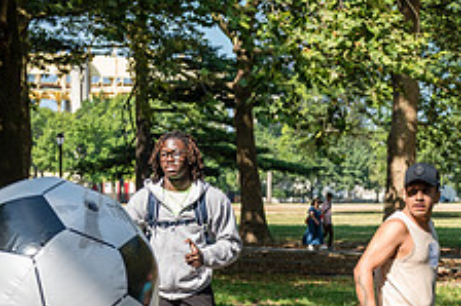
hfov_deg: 18.3
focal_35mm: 110
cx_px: 416
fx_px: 1408
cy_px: 331
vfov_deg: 12.2
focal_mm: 38
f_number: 3.5
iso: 400
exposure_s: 1/1600
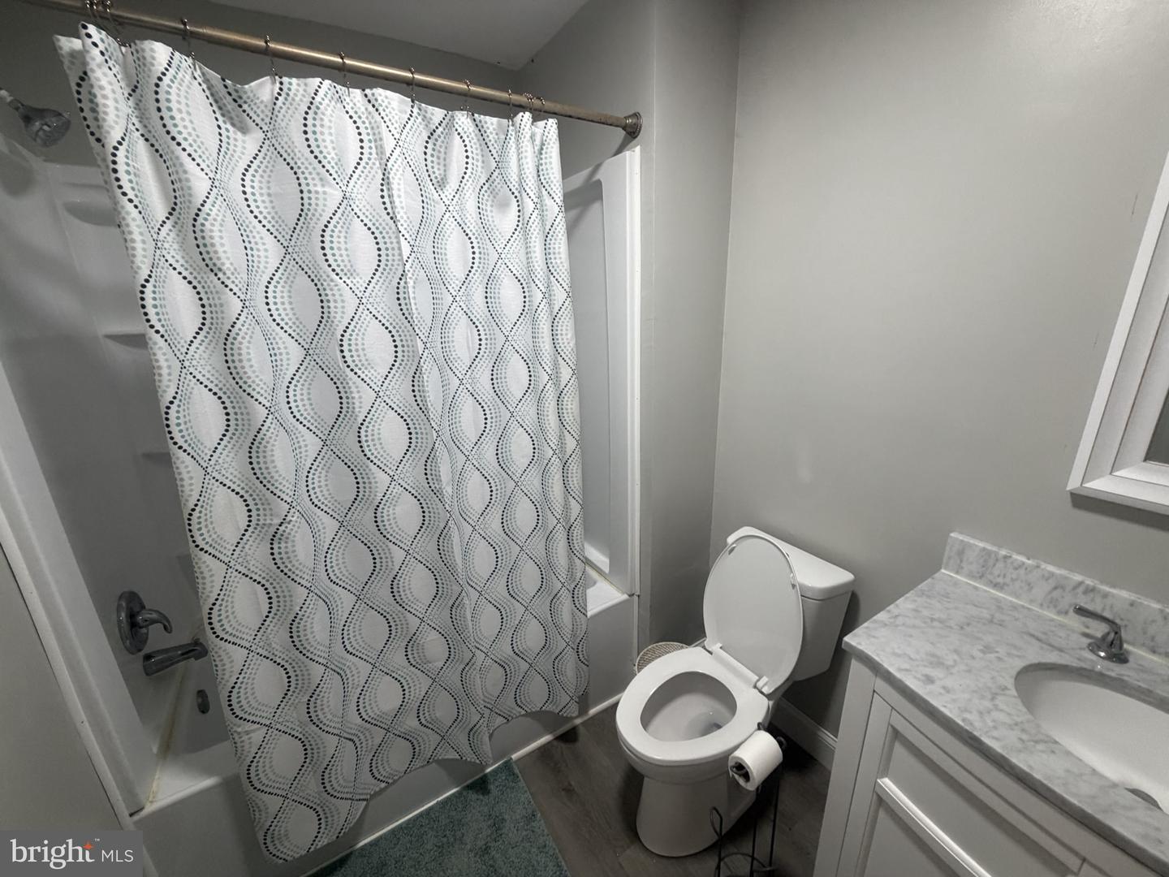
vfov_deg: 85.7
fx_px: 473
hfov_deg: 102.1
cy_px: 438
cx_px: 584
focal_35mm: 14
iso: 320
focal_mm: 2.22
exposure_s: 1/120
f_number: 2.2
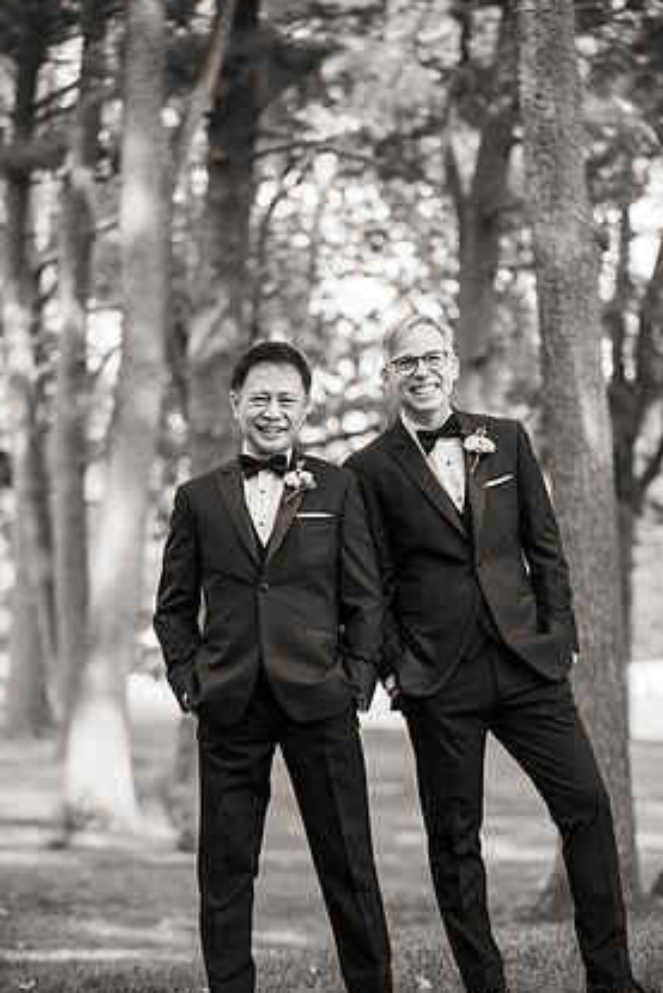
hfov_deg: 13.3
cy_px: 512
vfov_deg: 19.8
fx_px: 2843
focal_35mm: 103
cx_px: 340
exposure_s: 1/500
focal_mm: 95
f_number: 2.8
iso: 400
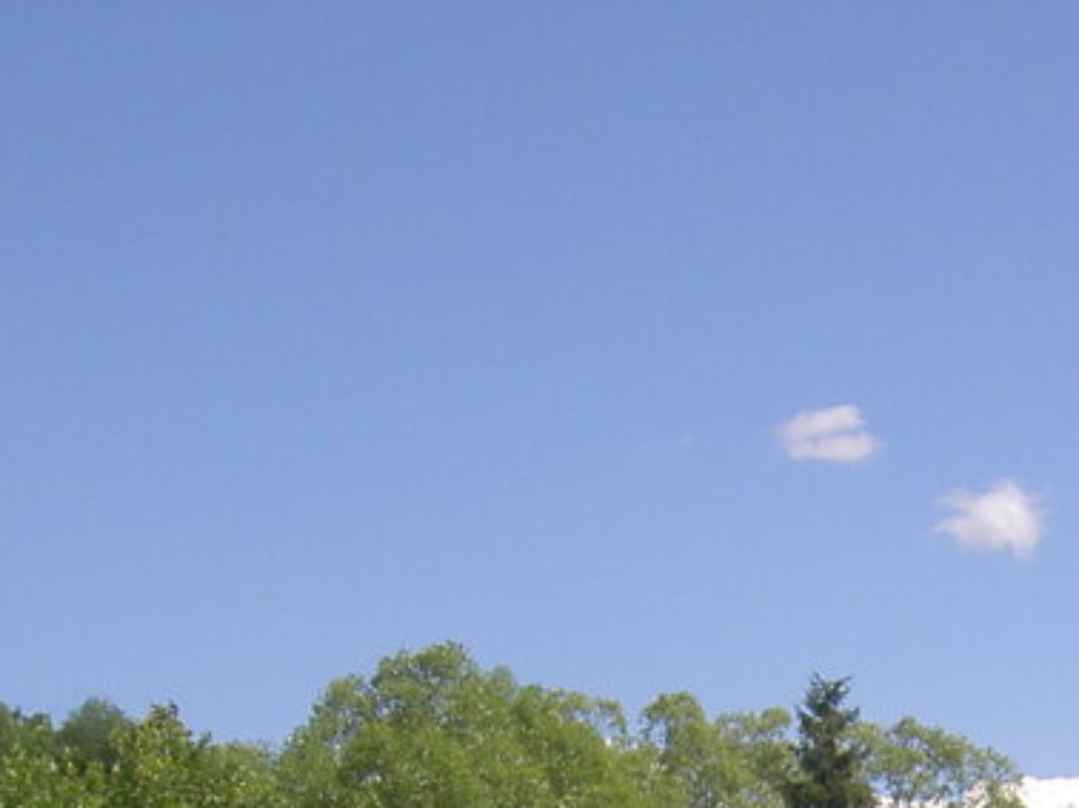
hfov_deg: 18.0
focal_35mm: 108
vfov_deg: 12.8
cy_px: 1282
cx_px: 919
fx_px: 3364
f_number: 4.7
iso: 50
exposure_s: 1/500
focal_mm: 5.6
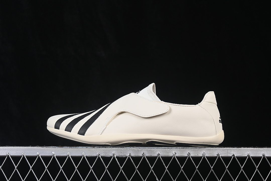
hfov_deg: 27.0
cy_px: 90
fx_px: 565
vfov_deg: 18.2
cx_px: 136
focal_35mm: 75
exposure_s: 1/80
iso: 160
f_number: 8
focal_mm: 50
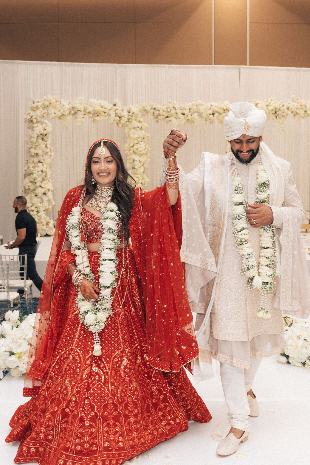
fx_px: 619
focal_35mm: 48
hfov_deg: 28.0
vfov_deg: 41.1
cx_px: 201
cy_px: 227
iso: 500
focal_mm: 28.6
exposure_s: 1/200
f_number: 4.5
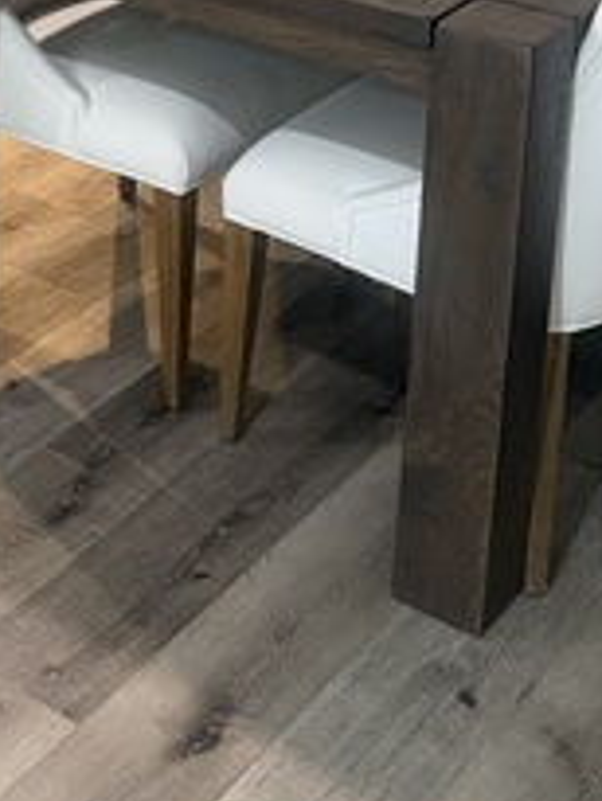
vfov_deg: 22.8
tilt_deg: -13.9
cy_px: -182
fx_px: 1807
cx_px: 23
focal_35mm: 78
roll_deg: -1.1
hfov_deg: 18.5
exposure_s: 1/60
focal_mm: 6.76
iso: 640
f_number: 1.78
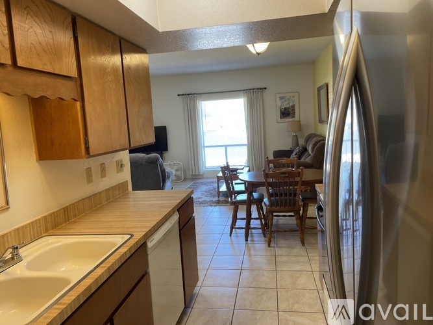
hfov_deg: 67.3
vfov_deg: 53.0
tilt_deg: -6.6
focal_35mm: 26
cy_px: 162
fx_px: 325
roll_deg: +3.5
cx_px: 216
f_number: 1.6
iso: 64
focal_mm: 4.2
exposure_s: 1/60
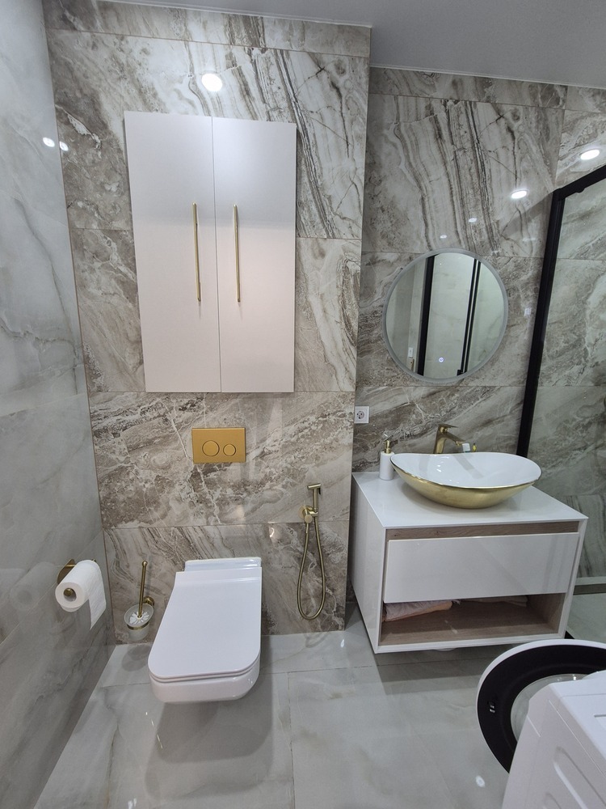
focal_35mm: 13
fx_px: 303
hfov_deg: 89.9
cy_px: 404
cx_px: 303
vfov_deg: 106.2
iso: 250
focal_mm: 2.2
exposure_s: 1/50
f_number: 2.2
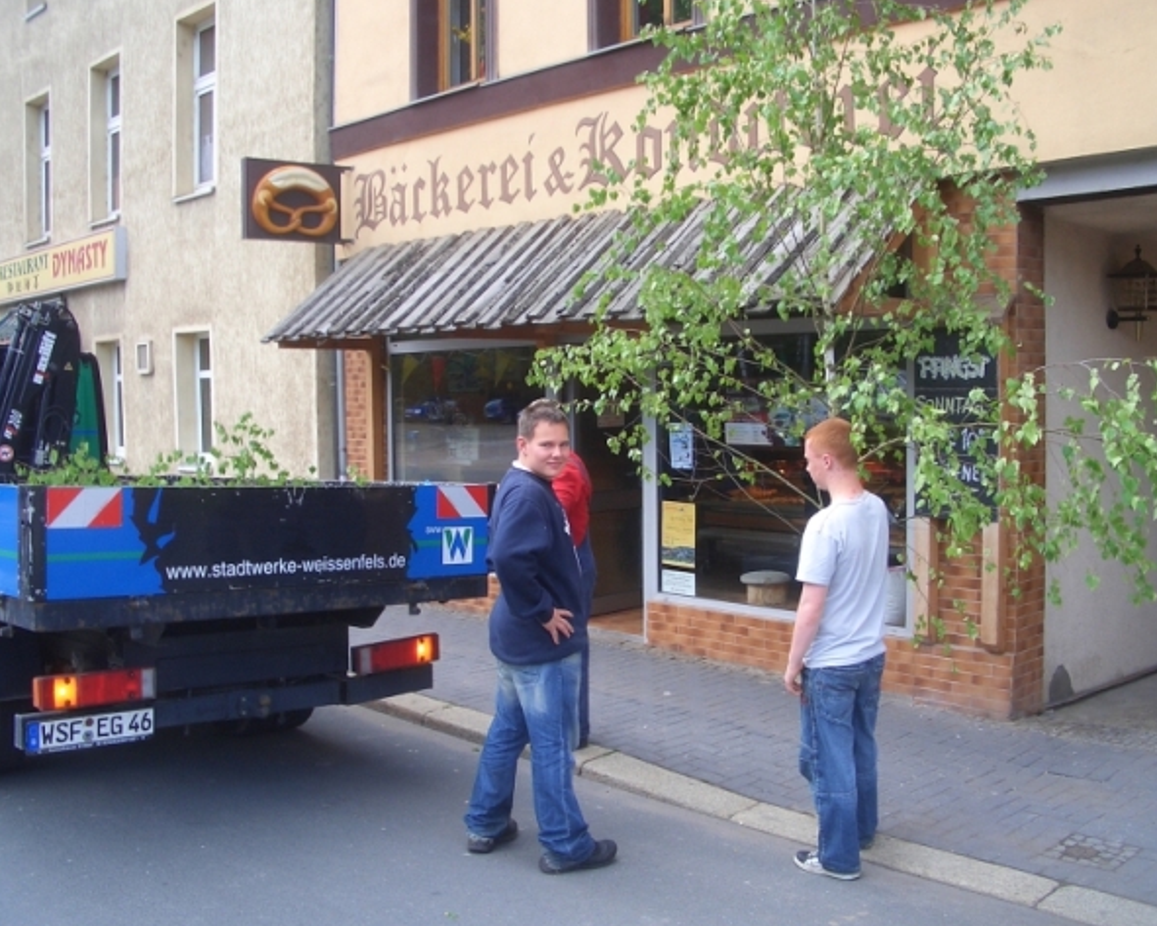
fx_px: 1267
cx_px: 593
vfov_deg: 40.1
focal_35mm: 37
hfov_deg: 49.1
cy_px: 462
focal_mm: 5.8
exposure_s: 1/125
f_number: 4.3
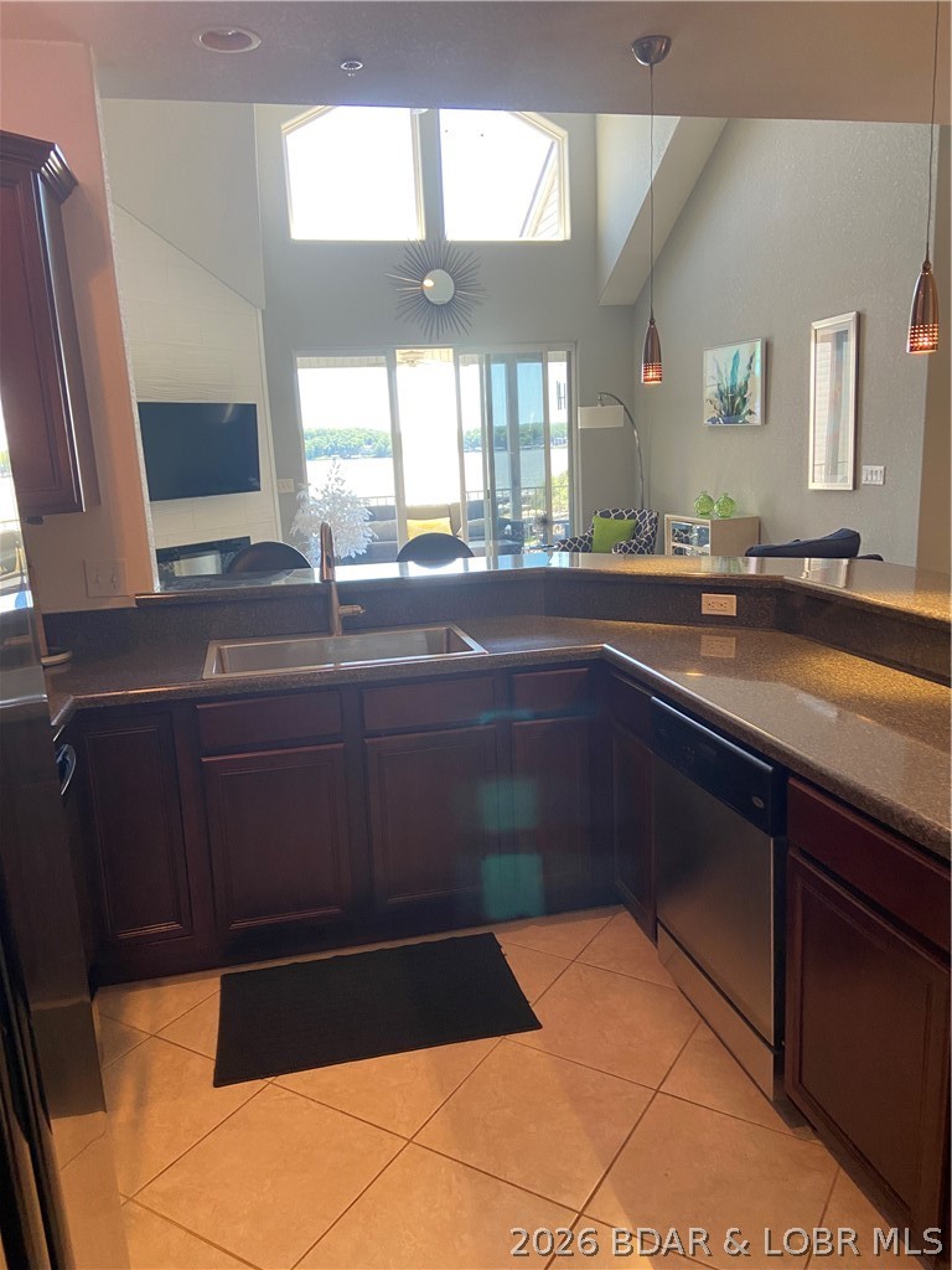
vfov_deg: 67.3
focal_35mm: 26
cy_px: 635
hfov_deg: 53.1
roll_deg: +3.3
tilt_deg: -9.2
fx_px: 953
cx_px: 476
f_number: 1.8
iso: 125
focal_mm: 4.25
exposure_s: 1/60
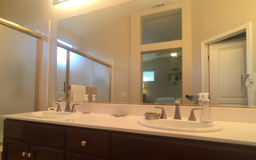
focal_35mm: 31
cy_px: 94
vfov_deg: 40.5
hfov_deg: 61.2
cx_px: 129
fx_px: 216
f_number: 2.2
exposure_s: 1/15
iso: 32
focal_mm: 4.15
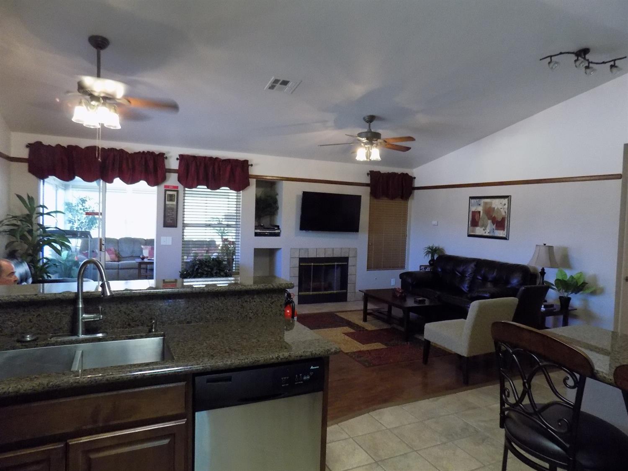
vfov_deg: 58.9
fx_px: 417
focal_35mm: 23
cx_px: 314
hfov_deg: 73.9
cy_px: 236
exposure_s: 1/25
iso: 400
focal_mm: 4
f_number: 3.1
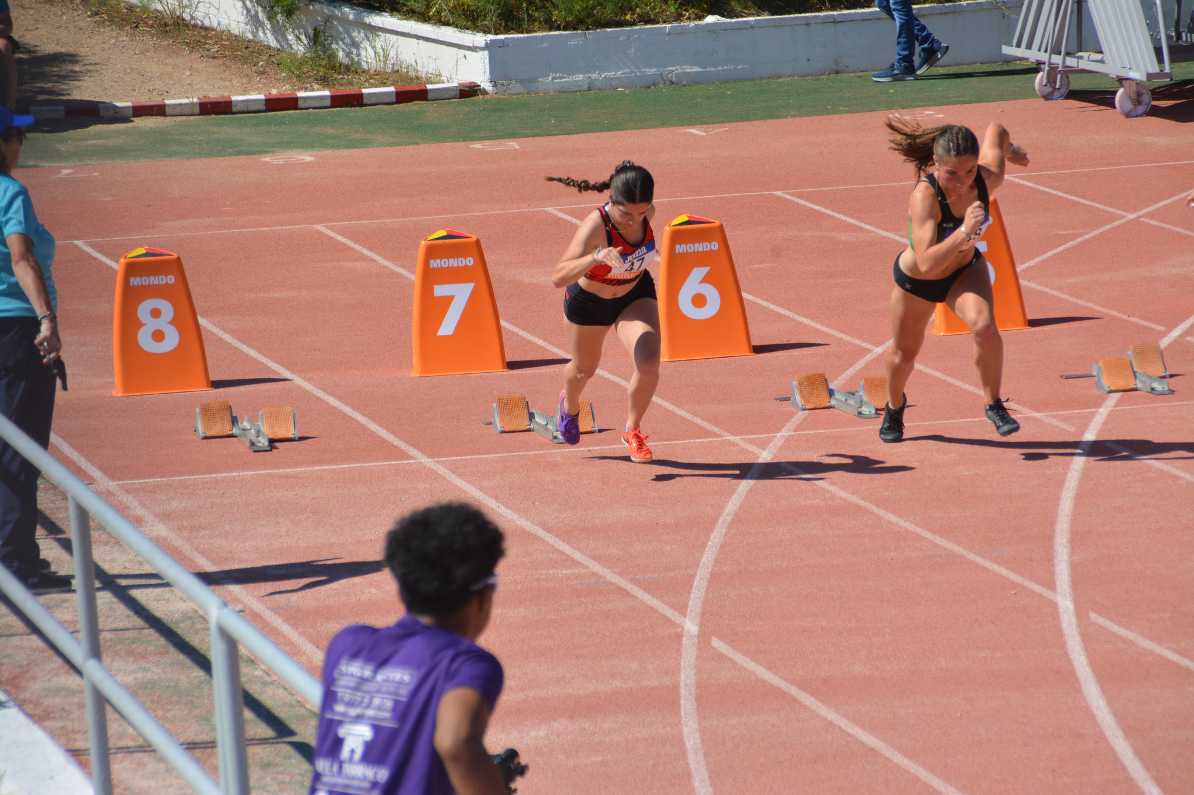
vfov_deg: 4.6
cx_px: 597
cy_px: 398
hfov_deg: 6.9
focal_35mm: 300
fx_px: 9948
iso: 400
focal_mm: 200
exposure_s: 1/2000
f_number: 7.1
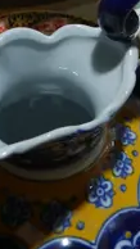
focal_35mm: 173
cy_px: -17
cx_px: 270
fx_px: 1143
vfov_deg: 12.3
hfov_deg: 6.8
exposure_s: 1/125
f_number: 4
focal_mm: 15
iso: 200
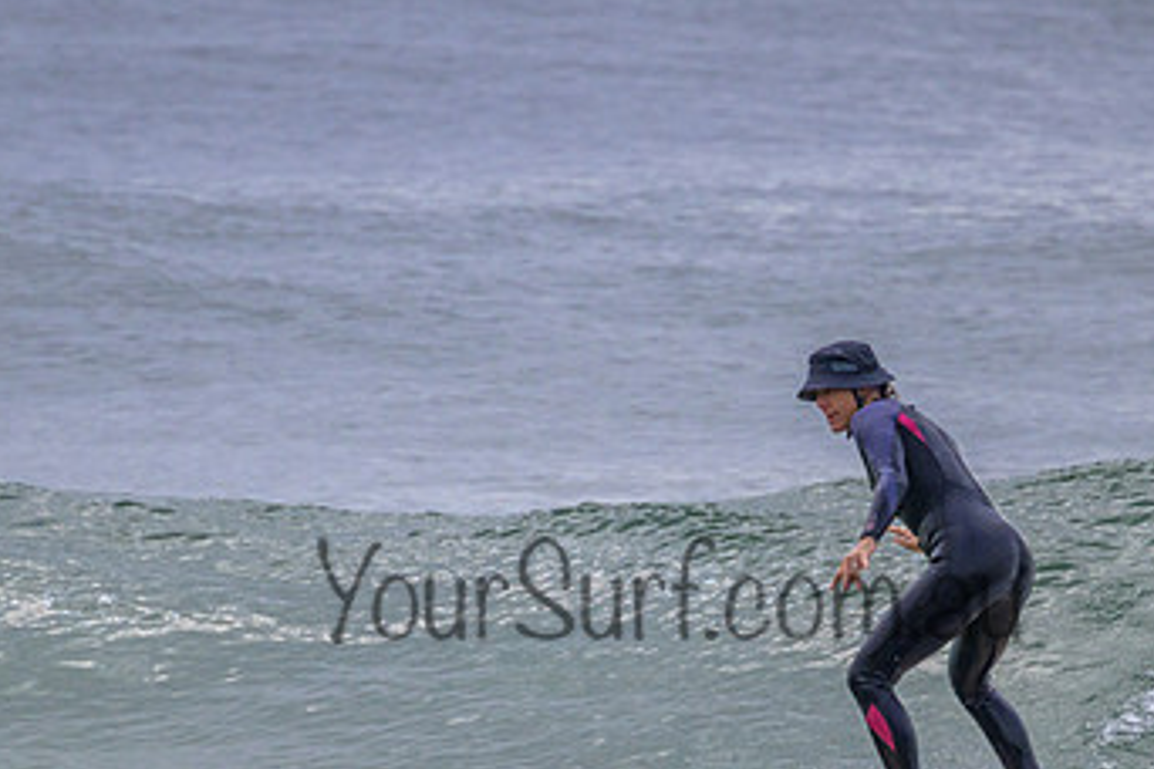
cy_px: 562
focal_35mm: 1355
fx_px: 43432
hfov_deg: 1.5
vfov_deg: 1.0
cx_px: 665
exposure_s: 1/2000
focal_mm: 800
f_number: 11
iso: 1100
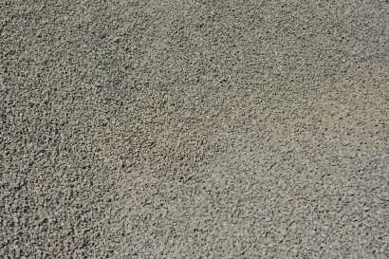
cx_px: 194
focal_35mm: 75
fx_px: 810
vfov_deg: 18.2
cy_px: 130
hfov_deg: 27.0
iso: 280
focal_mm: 50
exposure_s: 1/4000
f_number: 3.5
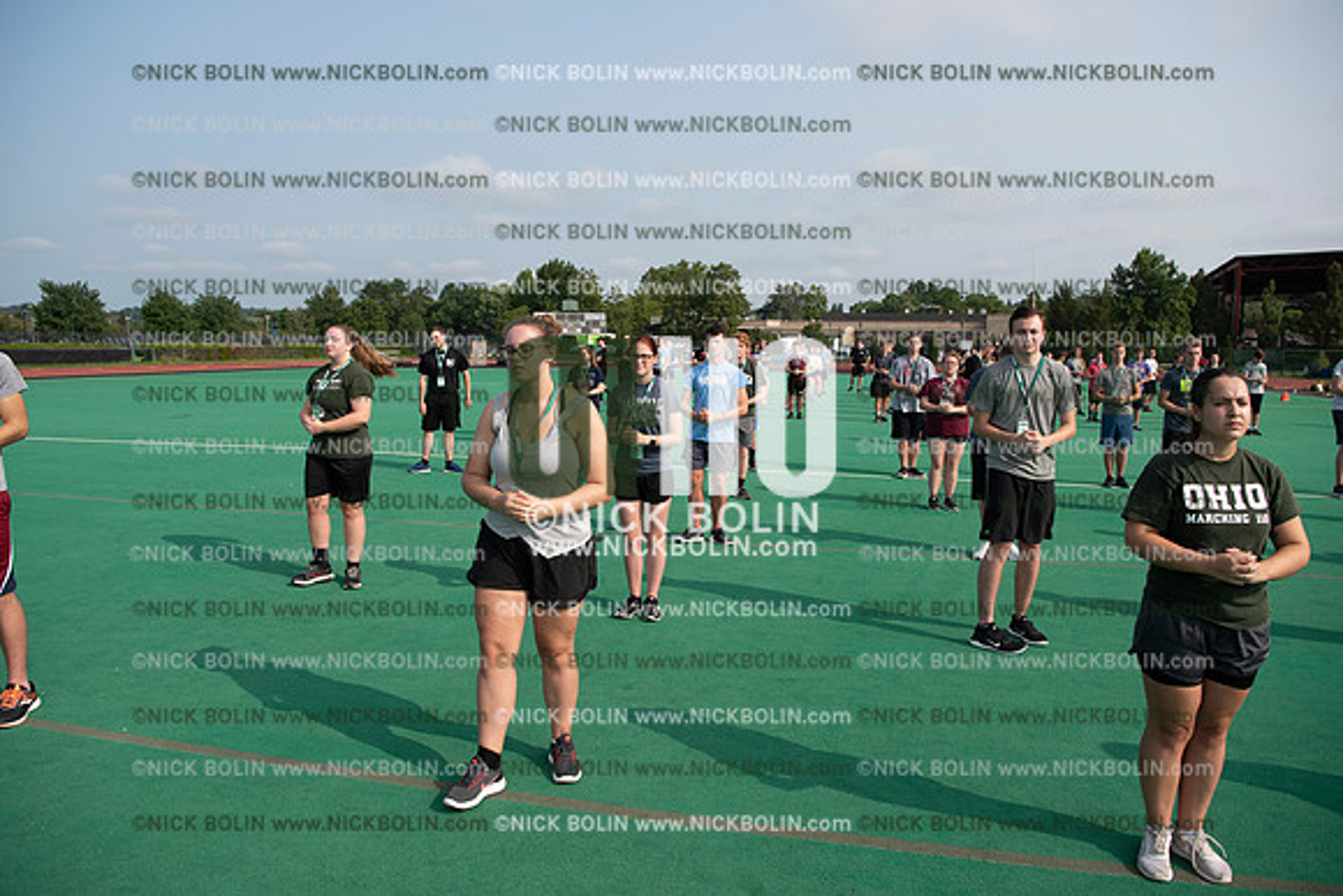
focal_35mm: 24
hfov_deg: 73.7
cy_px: 448
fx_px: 896
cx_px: 672
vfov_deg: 53.2
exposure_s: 1/640
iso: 125
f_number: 5.6
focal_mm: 24
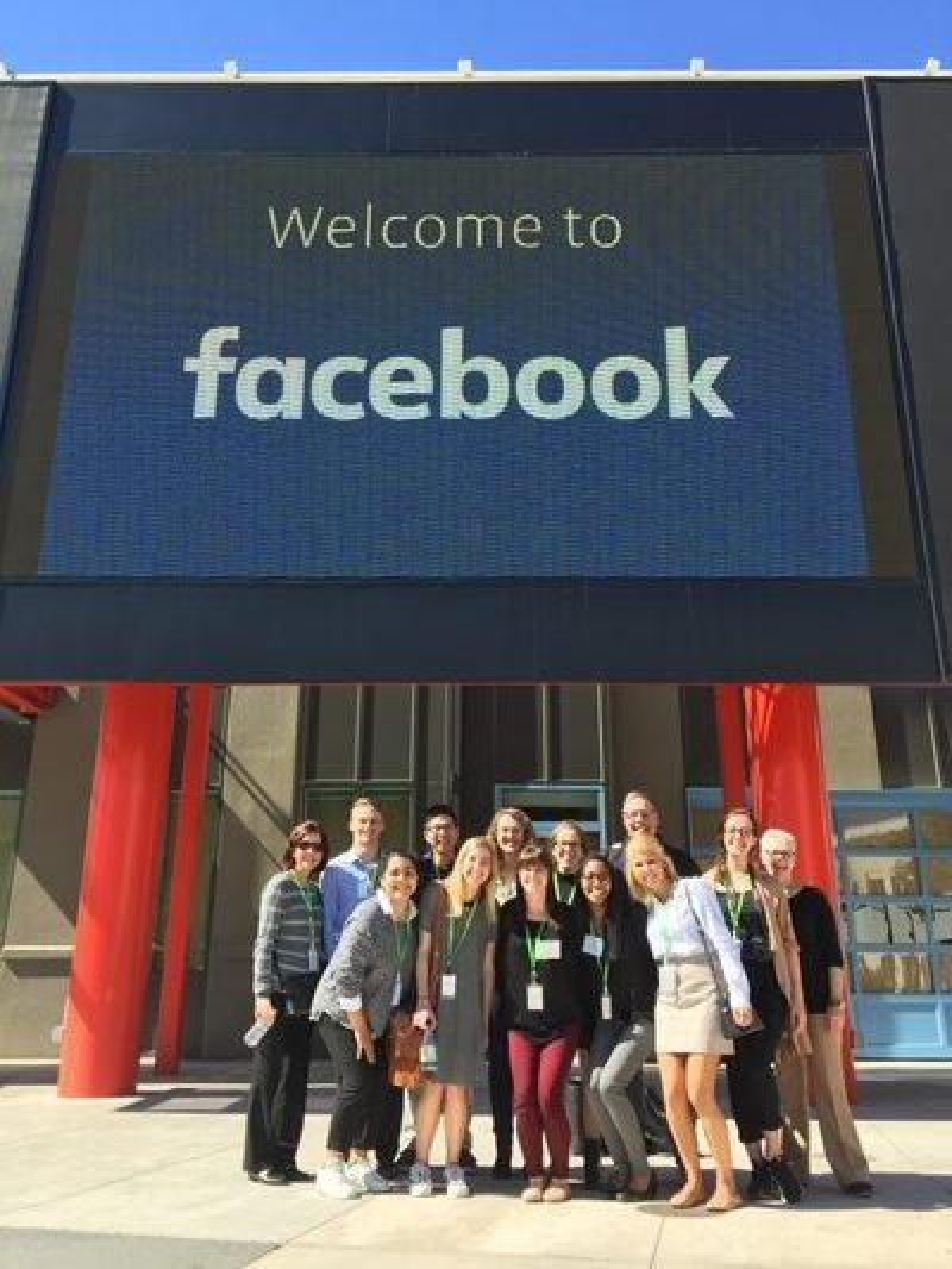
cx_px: 476
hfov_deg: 48.2
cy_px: 634
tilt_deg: +19.3
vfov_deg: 61.6
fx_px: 1063
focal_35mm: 29
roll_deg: -0.4
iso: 32
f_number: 2.2
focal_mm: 4.15
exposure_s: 1/807
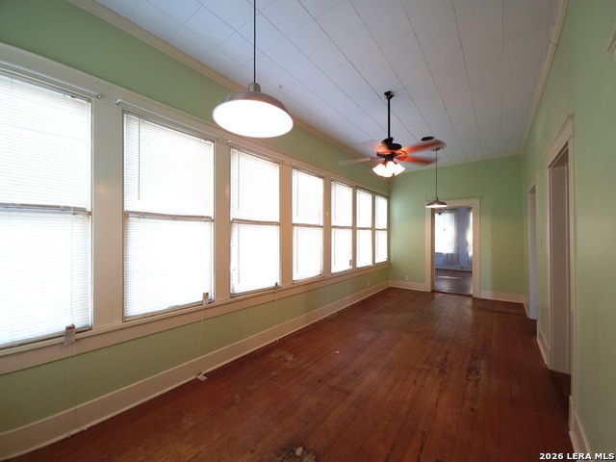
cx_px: 308
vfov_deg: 89.9
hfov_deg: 106.2
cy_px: 231
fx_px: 231
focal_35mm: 13
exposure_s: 1/30
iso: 100
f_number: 1.9
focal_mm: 2.2
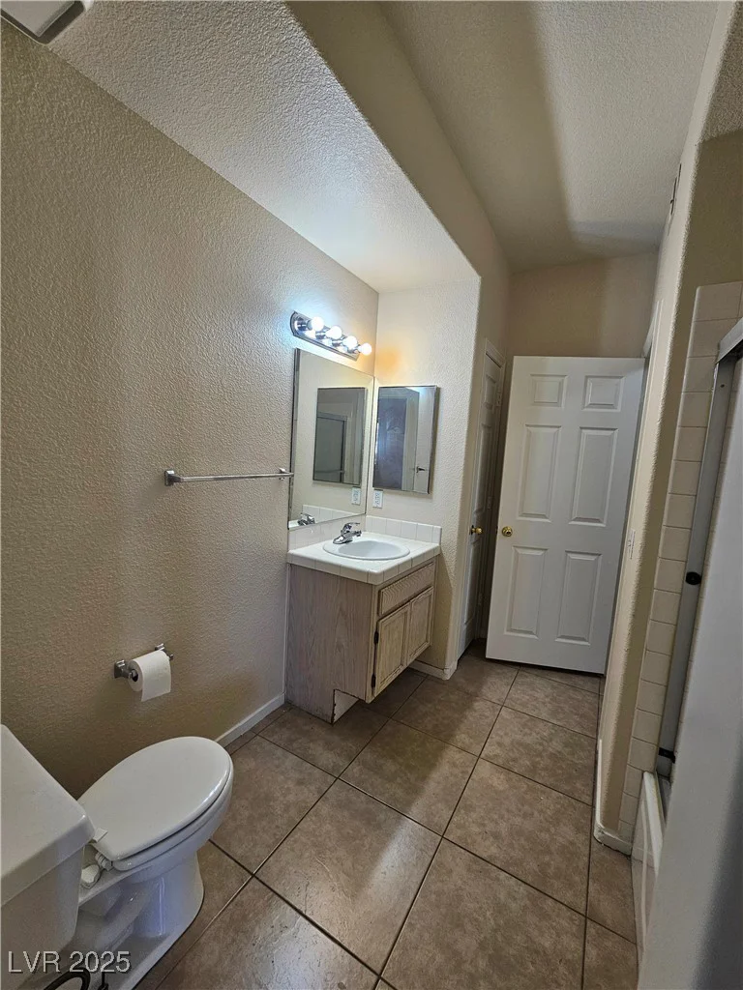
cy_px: 495
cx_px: 372
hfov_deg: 89.9
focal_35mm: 13
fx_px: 372
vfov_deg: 106.2
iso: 64
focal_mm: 2.2
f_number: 2.2
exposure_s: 1/60.2
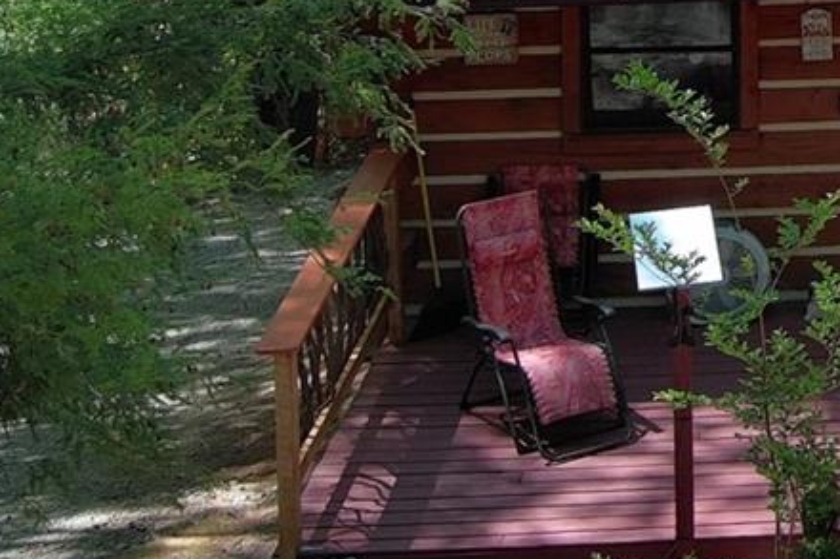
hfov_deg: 14.1
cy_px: -432
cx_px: 1300
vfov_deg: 9.7
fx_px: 3149
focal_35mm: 135
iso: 100
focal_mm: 10.57
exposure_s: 1/726
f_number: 2.8
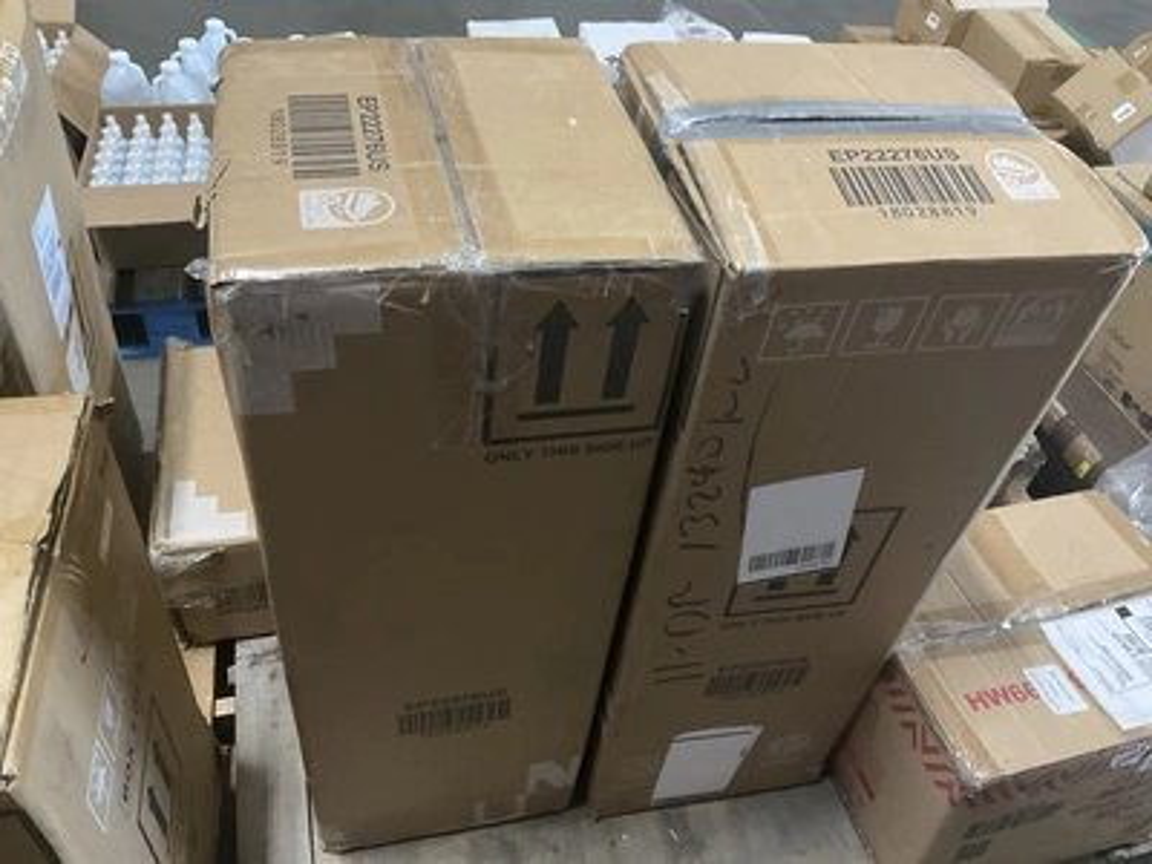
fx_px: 965
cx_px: 576
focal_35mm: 29
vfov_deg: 48.2
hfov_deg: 61.7
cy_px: 432
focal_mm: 3
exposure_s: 1/30
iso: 320
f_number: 1.8
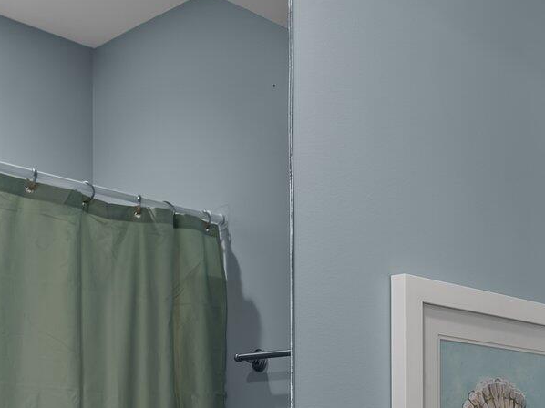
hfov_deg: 29.9
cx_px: 636
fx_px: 881
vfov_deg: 24.1
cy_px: 465
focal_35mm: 56
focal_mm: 17
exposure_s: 2
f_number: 6.3
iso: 125
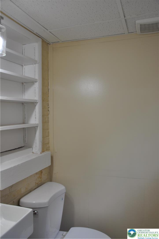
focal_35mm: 32
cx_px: 80
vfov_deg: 59.6
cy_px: 120
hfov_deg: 41.6
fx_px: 209
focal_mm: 21
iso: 200
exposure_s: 1/40
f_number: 6.3
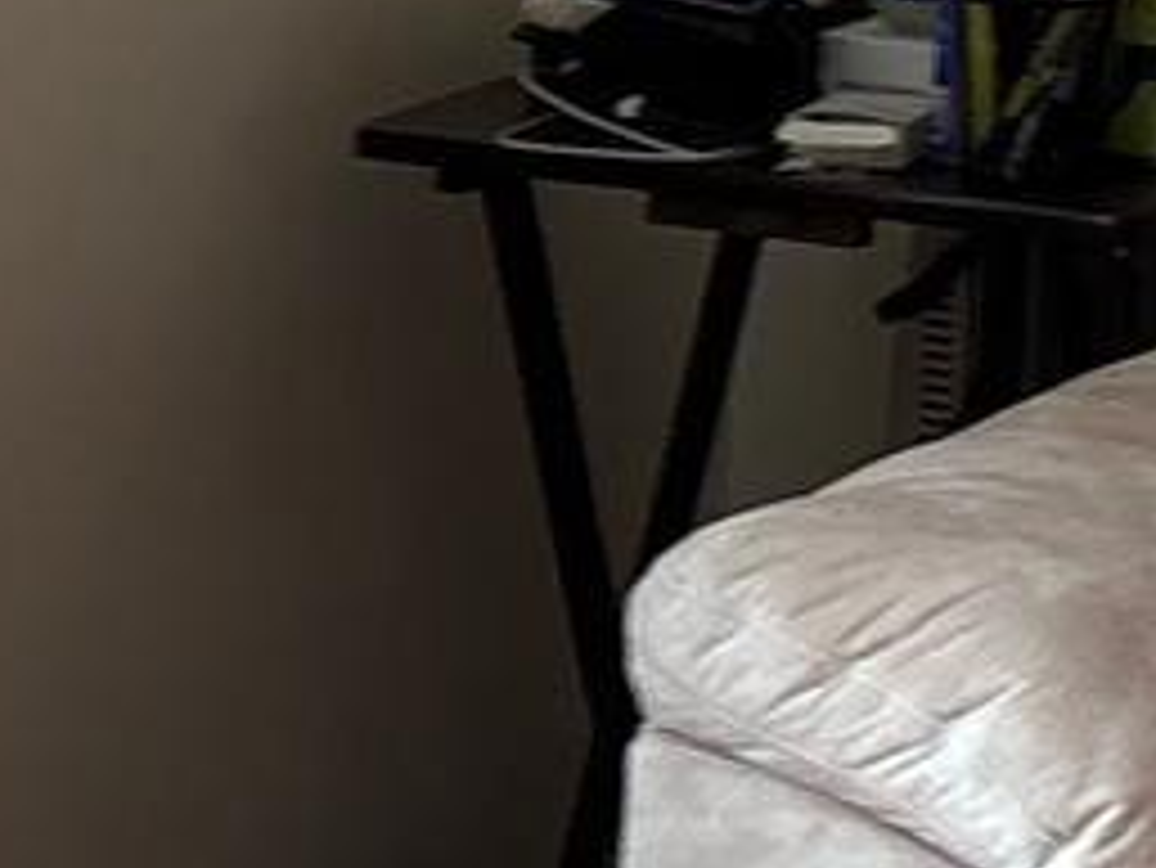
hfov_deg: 8.6
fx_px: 6916
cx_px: 2892
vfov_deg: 6.8
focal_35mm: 207
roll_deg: -3.8
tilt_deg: -2.1
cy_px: -1142
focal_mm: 5.96
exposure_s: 1/60
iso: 125
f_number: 1.6
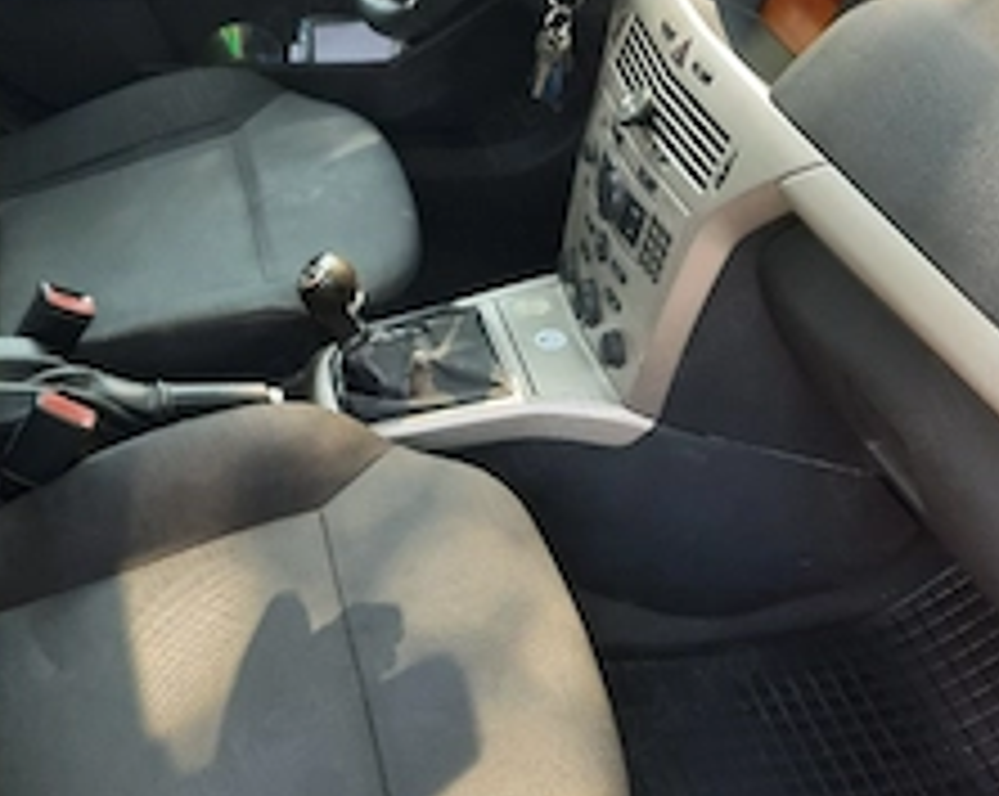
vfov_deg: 34.0
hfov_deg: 41.7
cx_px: 356
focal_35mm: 44
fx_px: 1299
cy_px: 450
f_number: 2
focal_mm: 4.6
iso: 80
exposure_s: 1/50
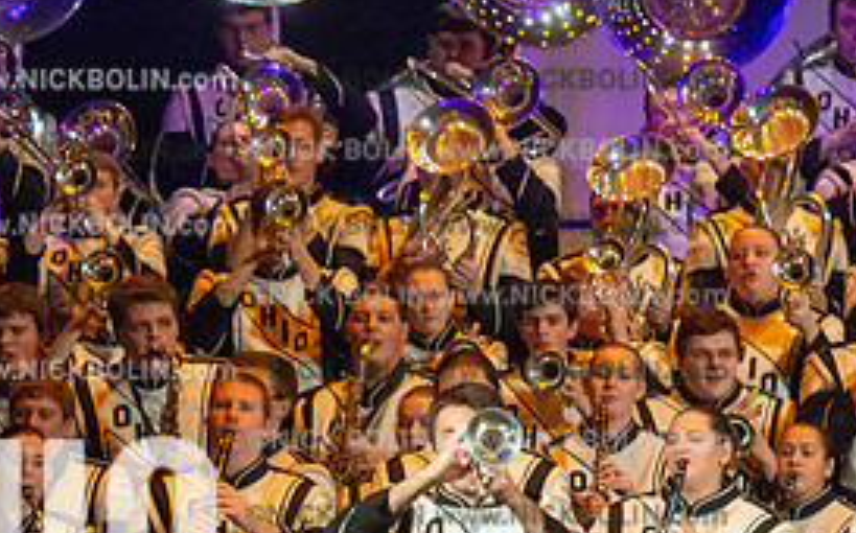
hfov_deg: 3.9
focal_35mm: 542
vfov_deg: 2.4
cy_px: 586
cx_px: -6
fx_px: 12631
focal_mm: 250
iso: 8000
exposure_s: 1/320
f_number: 5.6
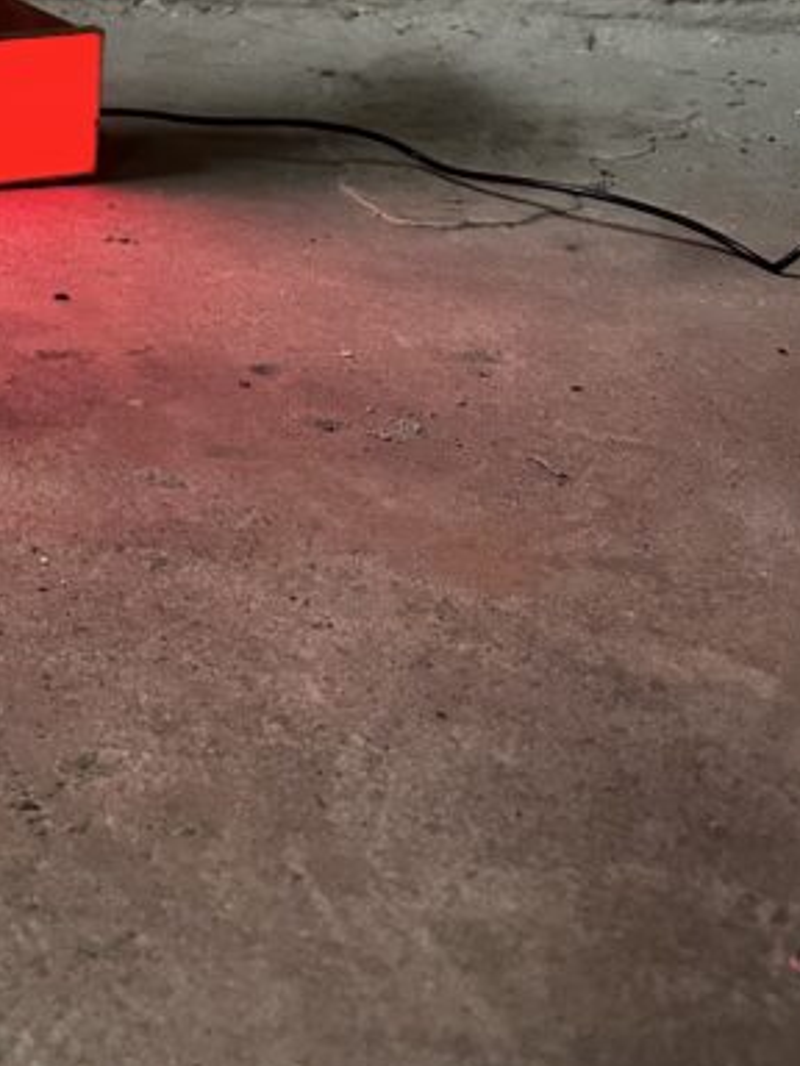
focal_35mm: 64
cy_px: -183
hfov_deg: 21.2
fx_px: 1972
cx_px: -189
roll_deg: -0.9
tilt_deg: -7.9
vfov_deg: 27.1
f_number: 1.78
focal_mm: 6.86
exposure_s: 1/50
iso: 400
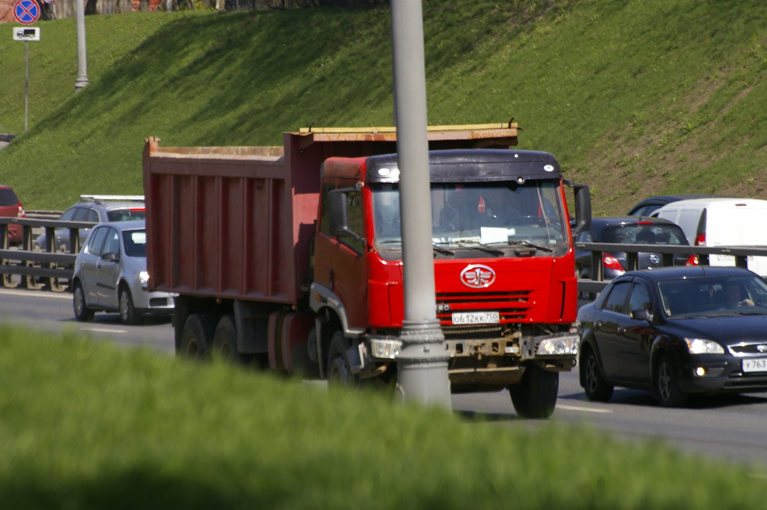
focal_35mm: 450
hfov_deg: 4.6
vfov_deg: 3.0
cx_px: 384
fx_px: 9579
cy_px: 255
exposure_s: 1/350
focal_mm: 300
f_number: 8
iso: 200
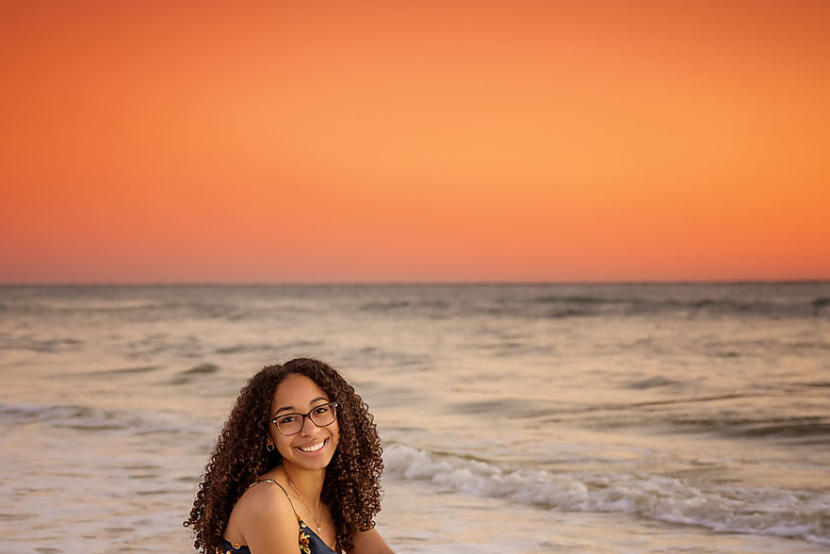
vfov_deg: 17.0
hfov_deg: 25.3
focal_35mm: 80
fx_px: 1845
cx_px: 354
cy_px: 438
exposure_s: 1/400
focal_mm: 47
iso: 400
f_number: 3.2
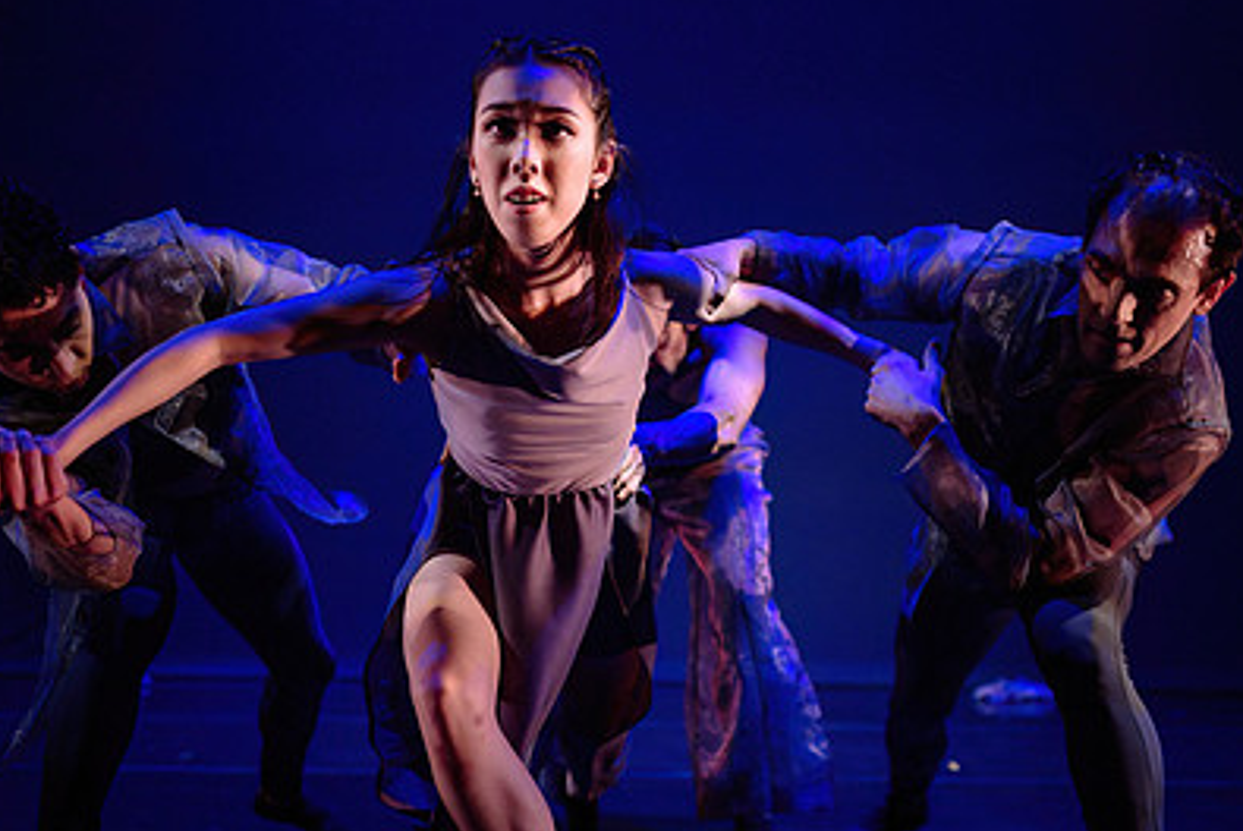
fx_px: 1278
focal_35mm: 37
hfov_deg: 51.8
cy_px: 534
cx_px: 665
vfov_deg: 35.7
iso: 1000
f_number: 1.4
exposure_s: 1/500
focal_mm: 24
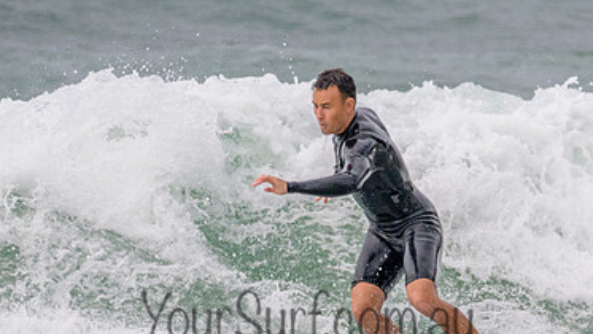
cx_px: 413
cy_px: 315
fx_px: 27853
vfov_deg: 0.7
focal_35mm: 1771
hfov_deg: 1.2
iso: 1400
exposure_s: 1/2000
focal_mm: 800
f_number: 11
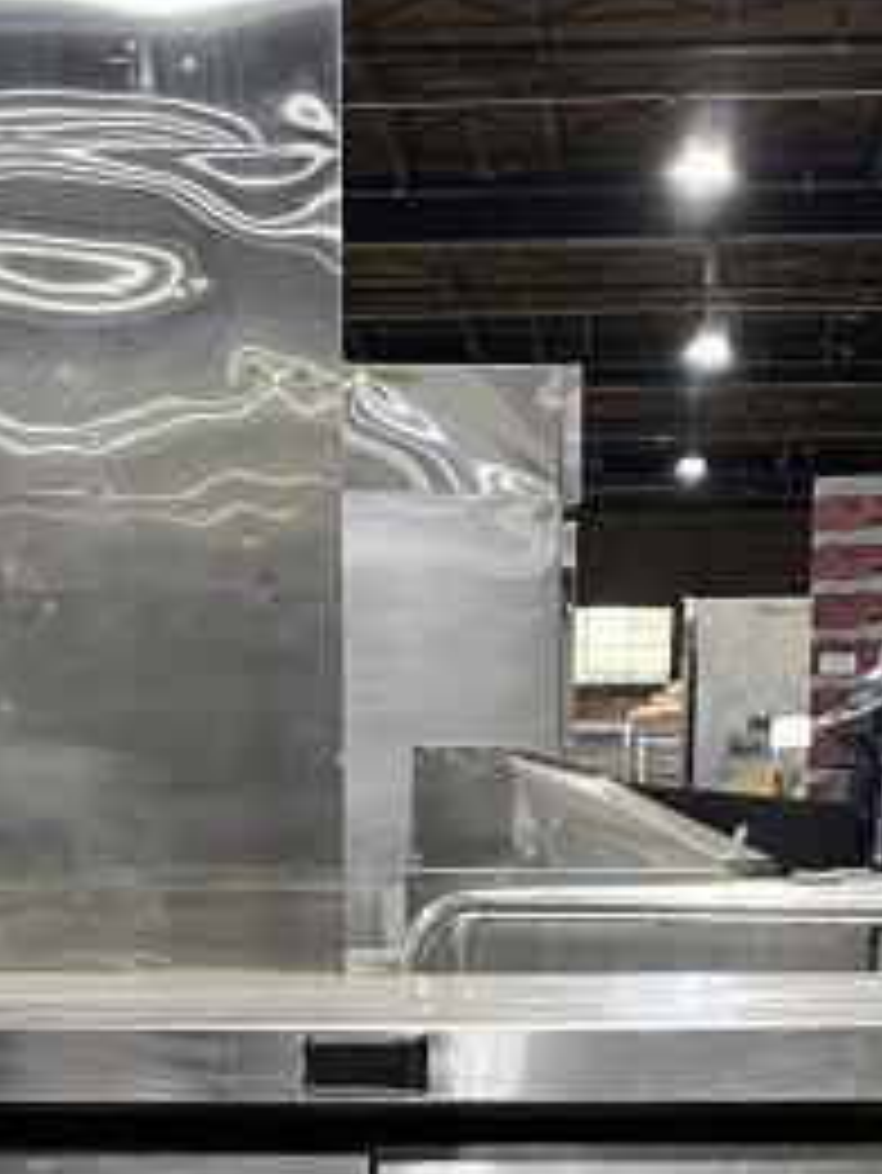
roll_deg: -0.4
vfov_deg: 20.5
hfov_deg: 18.2
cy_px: 1783
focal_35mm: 81
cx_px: 356
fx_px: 2750
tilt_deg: -17.3
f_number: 1.8
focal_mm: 4.25
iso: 320
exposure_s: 1/60
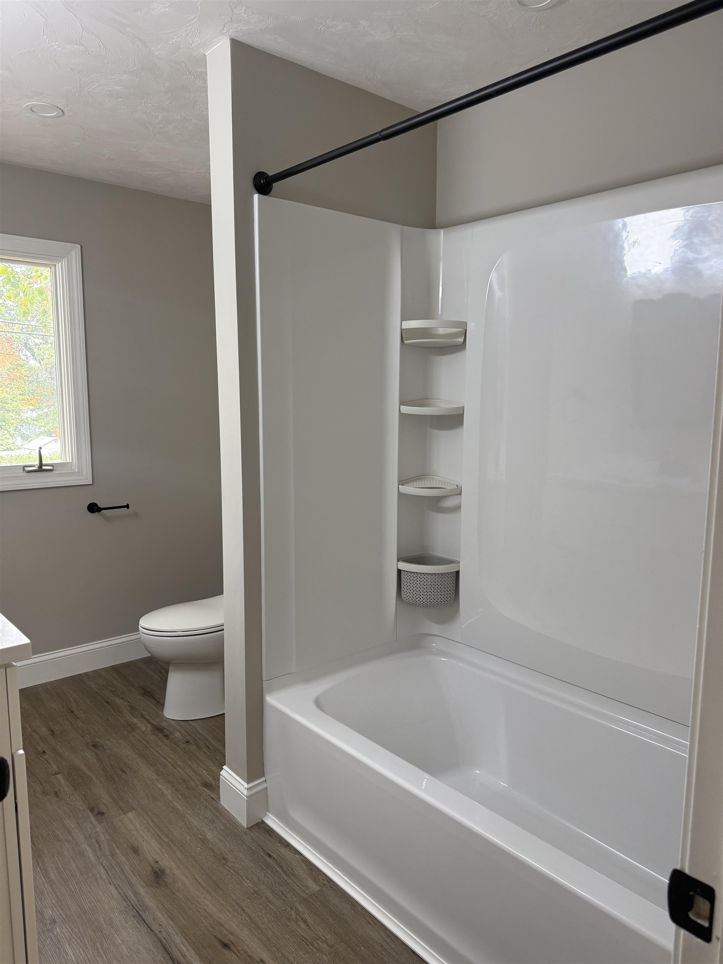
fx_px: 668
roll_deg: -0.8
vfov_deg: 71.6
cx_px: 362
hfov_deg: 56.8
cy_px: 482
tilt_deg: -7.2
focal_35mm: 24
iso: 160
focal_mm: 6.76
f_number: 1.78
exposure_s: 1/120
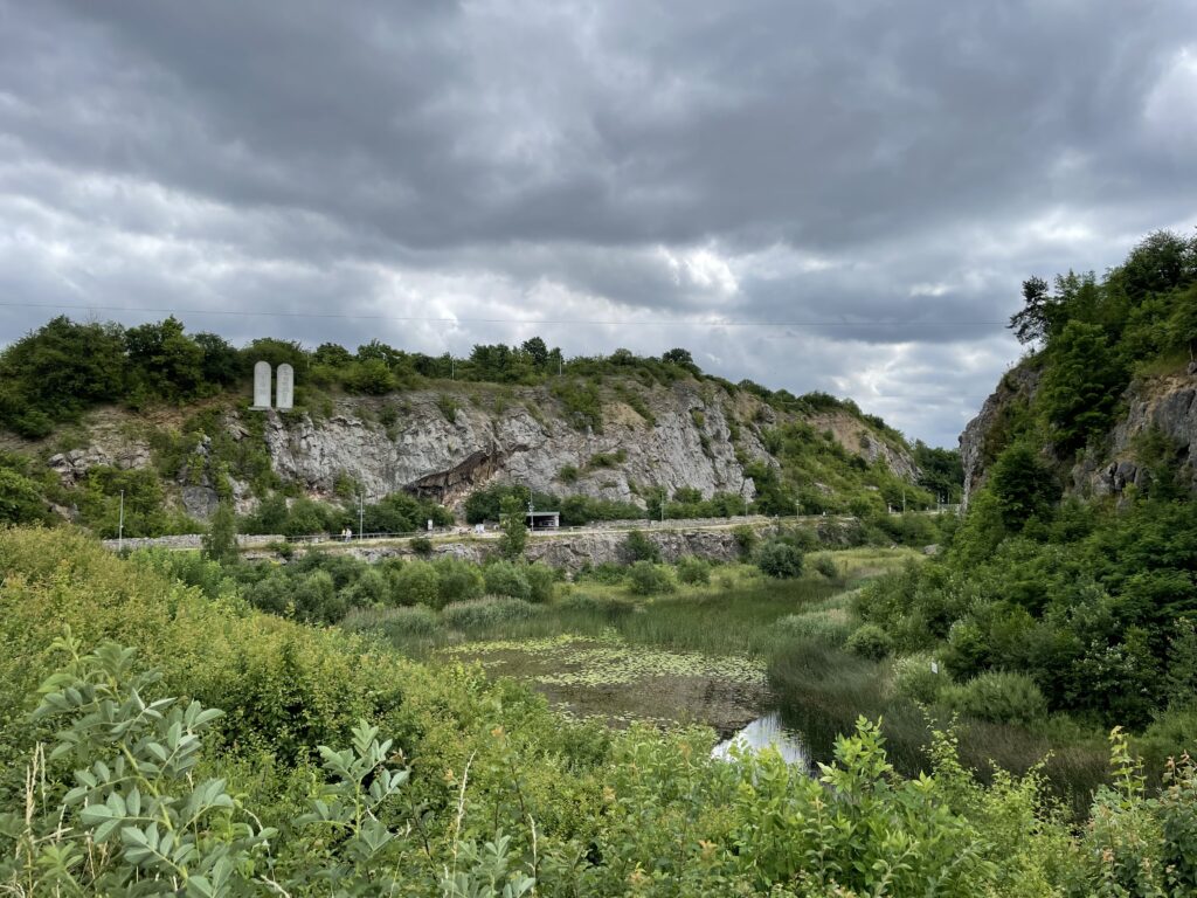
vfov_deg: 53.1
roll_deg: +0.3
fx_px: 899
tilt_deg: +4.1
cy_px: 449
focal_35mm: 26
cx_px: 598
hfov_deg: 67.3
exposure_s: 1/4132
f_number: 1.6
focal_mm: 4.2
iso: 32
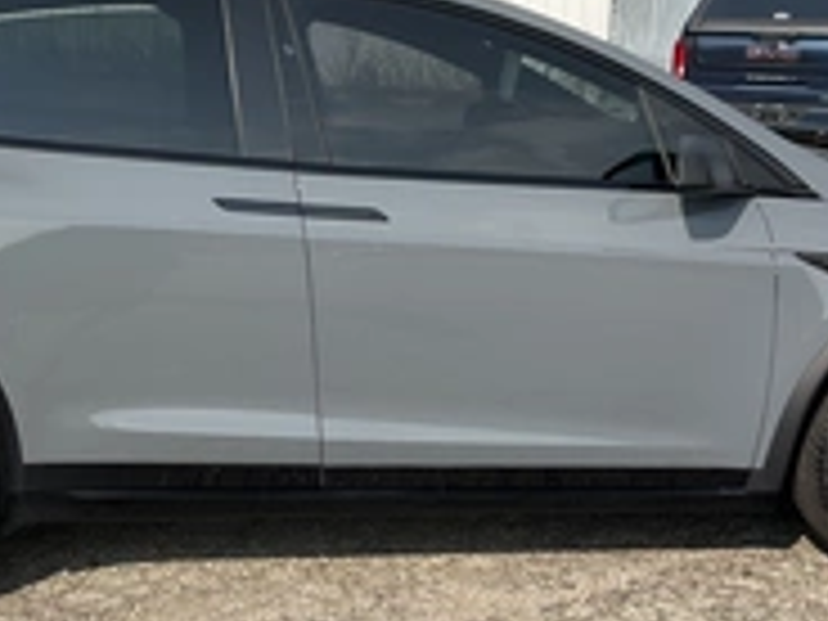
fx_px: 1507
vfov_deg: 23.3
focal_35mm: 63
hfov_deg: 30.5
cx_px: 279
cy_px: 351
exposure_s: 1/1490
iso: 25
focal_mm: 3
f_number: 1.8
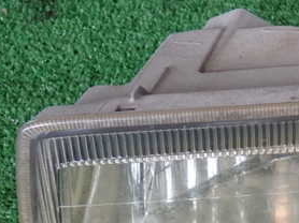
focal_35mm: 108
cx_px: 294
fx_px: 932
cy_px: 173
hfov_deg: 17.8
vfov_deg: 13.6
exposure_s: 1/100
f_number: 3.2
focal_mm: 9.01
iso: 200
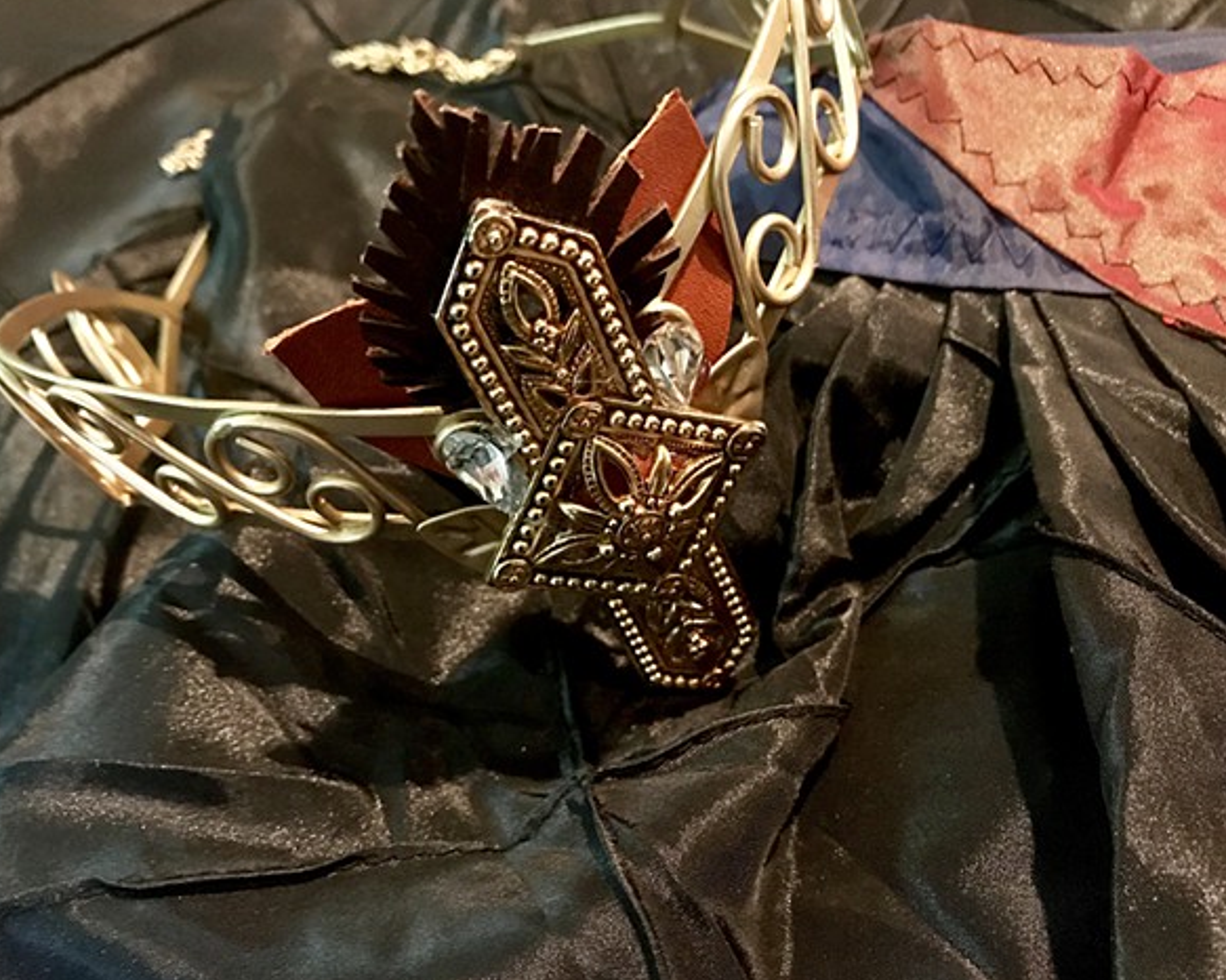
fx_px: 1088
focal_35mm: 30
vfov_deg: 48.5
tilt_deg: -55.9
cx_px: 591
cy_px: 490
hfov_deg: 58.8
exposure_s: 1/4
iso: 100
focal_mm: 4
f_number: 1.8
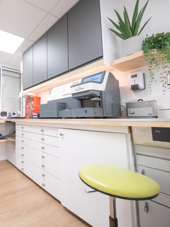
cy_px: 112
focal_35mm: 18
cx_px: 26
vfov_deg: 87.7
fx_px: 118
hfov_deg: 63.1
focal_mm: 8
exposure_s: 1/320
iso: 1250
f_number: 3.5
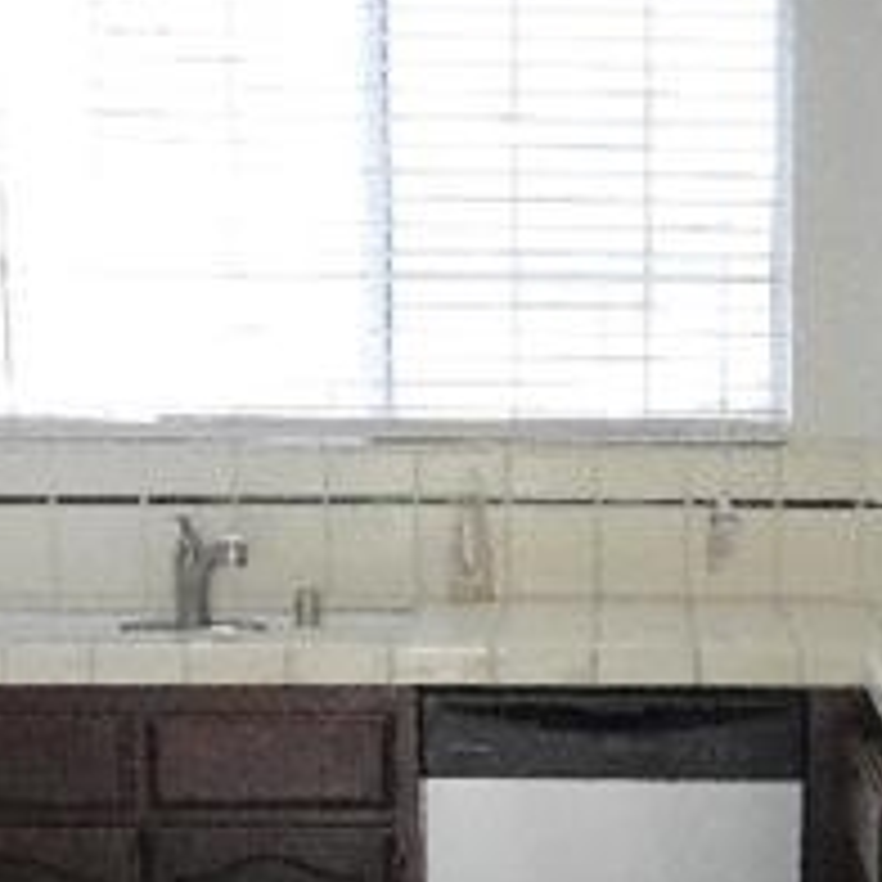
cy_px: 754
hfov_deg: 20.5
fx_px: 2393
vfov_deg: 20.6
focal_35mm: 83
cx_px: 785
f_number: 3.3
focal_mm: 4.3
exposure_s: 1/200
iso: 500
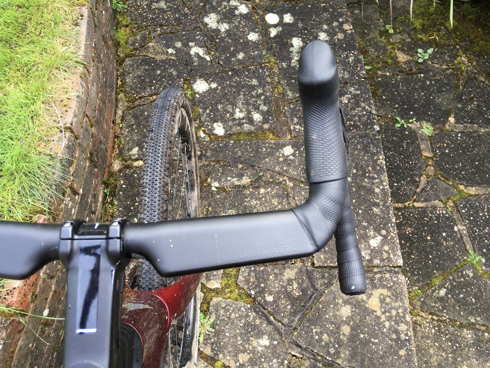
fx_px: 411
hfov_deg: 61.7
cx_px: 245
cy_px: 184
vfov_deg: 48.2
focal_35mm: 29
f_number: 2.2
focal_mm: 4.15
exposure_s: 1/100
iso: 32
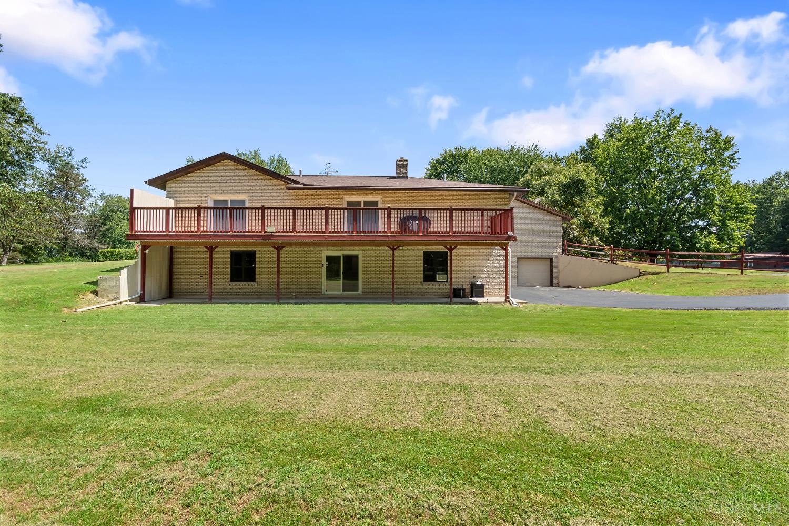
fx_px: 329
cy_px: 263
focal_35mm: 15
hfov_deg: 100.4
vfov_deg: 77.3
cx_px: 394
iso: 400
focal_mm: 10
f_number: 8
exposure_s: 1/1250
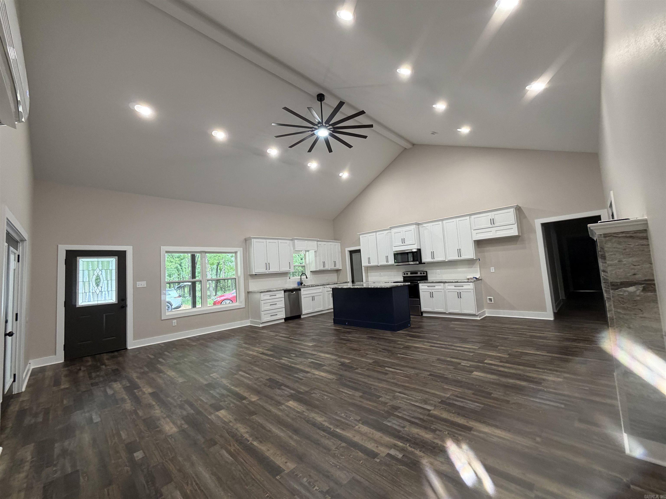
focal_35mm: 14
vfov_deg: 85.7
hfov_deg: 102.1
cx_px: 333
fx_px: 269
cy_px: 250
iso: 250
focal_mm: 2.22
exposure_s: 1/60
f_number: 2.2
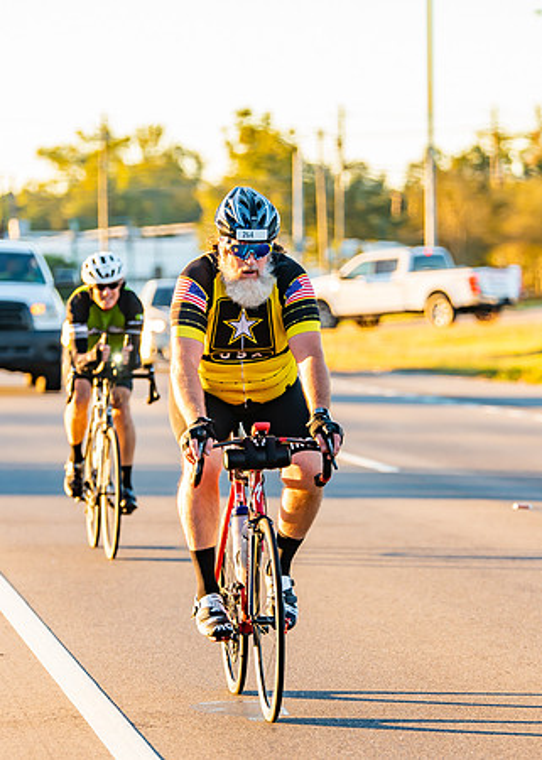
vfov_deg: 9.2
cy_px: 362
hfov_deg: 6.6
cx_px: 270
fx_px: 4700
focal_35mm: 218
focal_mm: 135
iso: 250
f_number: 2.8
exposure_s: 1/500
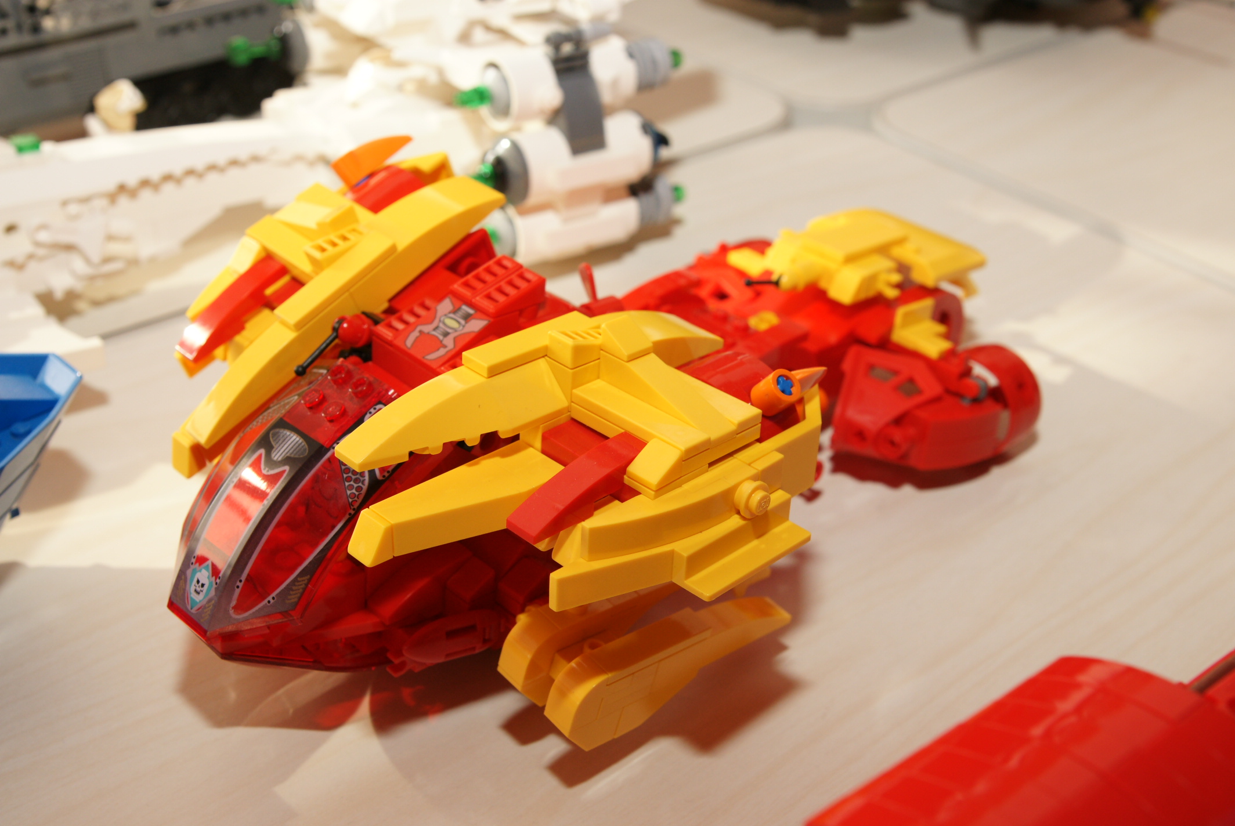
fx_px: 1545
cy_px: 413
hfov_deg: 43.6
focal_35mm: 45
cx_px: 618
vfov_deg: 29.9
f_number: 6.3
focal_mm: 30
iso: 400
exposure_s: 1/100
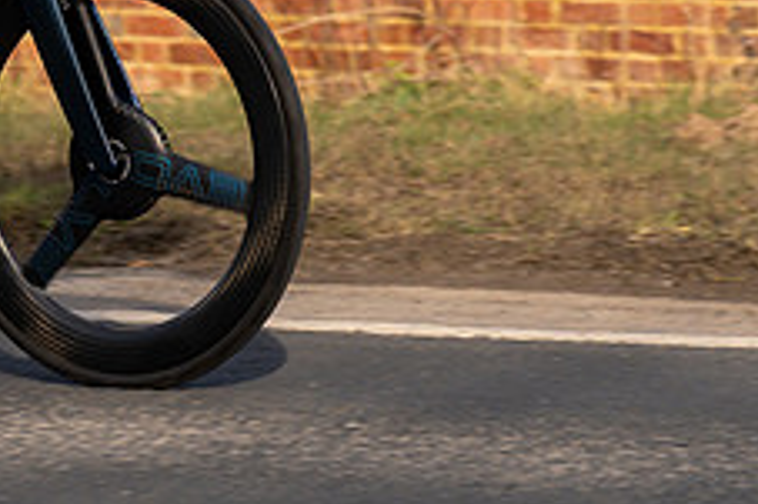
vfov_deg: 4.5
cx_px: -14
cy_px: -251
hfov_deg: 6.8
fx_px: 6333
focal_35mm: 301
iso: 100
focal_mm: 76
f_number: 4
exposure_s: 1/800
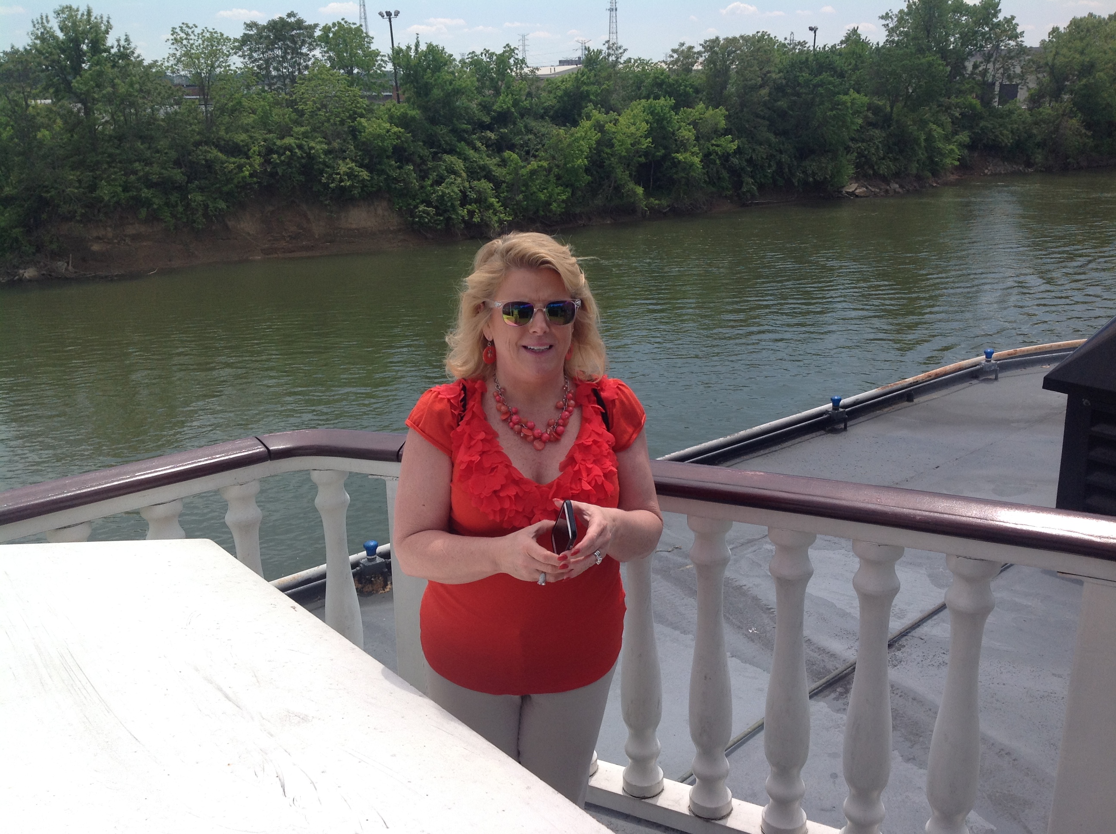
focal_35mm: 35
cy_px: 417
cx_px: 558
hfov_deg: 52.7
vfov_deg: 40.6
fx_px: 1127
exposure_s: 1/1779
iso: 50
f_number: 2.4
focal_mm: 4.28
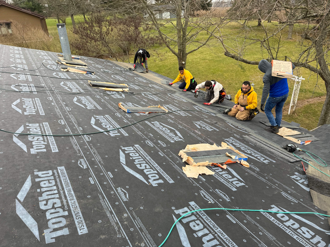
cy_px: 124
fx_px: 229
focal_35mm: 24
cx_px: 165
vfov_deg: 56.8
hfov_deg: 71.6
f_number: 1.78
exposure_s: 1/121
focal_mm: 6.86
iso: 80
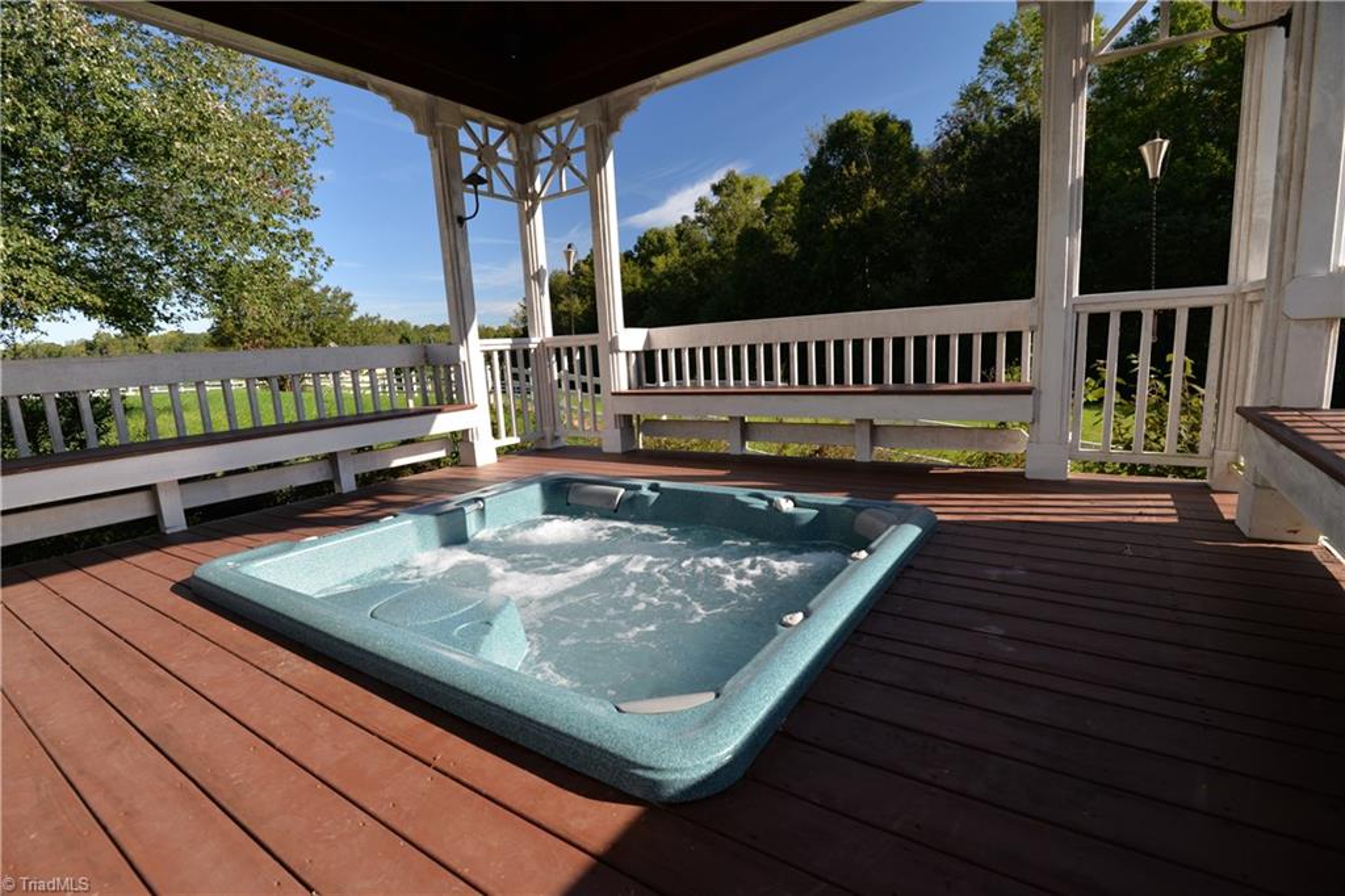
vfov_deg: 73.7
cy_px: 448
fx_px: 598
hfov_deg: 96.8
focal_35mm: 16
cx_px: 672
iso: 200
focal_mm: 16
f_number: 6.3
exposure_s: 1/160
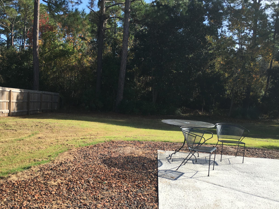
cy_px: 114
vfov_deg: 39.6
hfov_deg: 51.3
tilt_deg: -7.2
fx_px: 290
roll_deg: -5.1
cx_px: 126
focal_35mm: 36
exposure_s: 1/1040
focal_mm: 4.15
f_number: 2.2
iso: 25
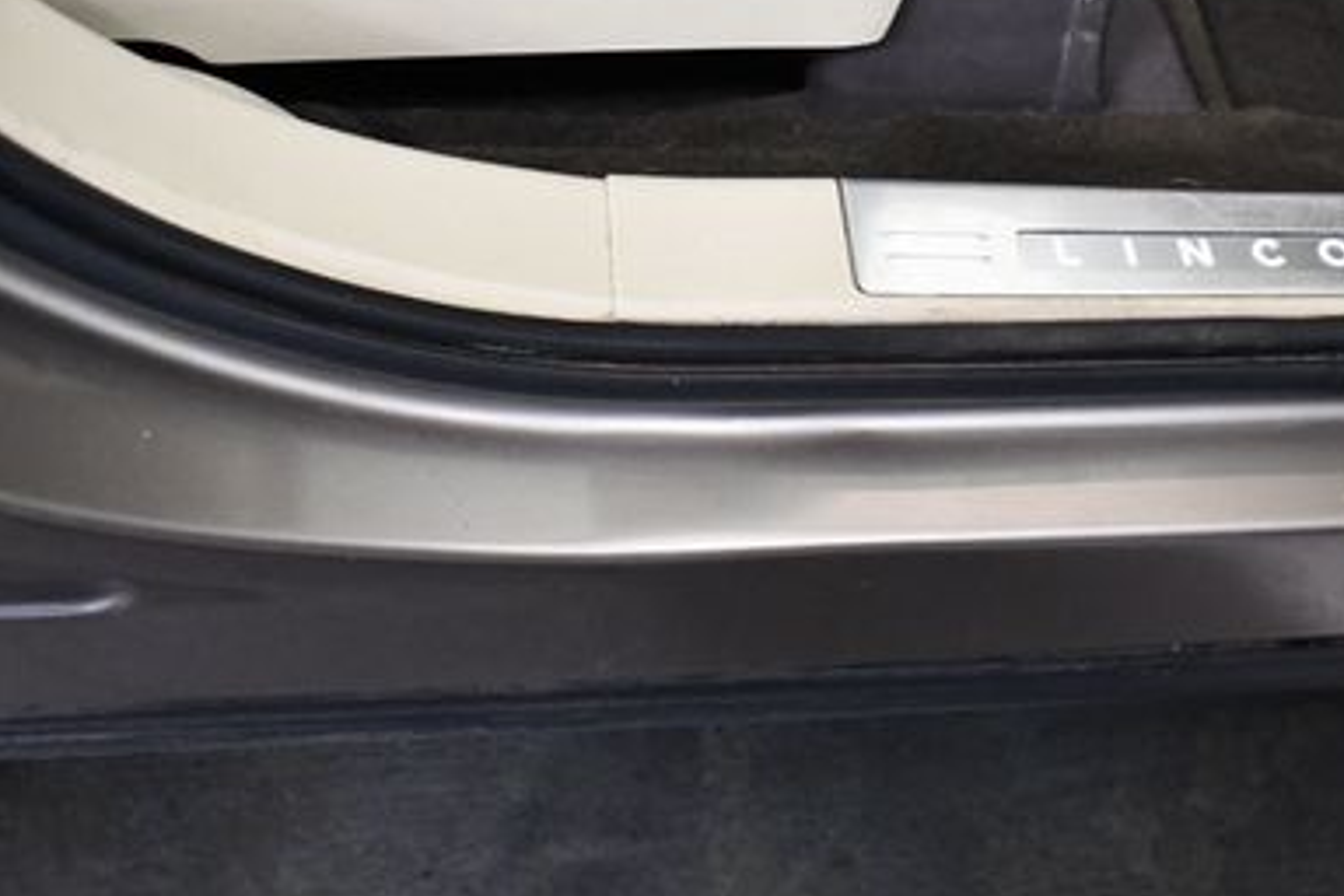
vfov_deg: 22.4
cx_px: 1057
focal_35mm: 60
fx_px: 2240
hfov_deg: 32.6
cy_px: 245
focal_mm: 24
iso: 3200
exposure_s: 1/125
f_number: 3.8
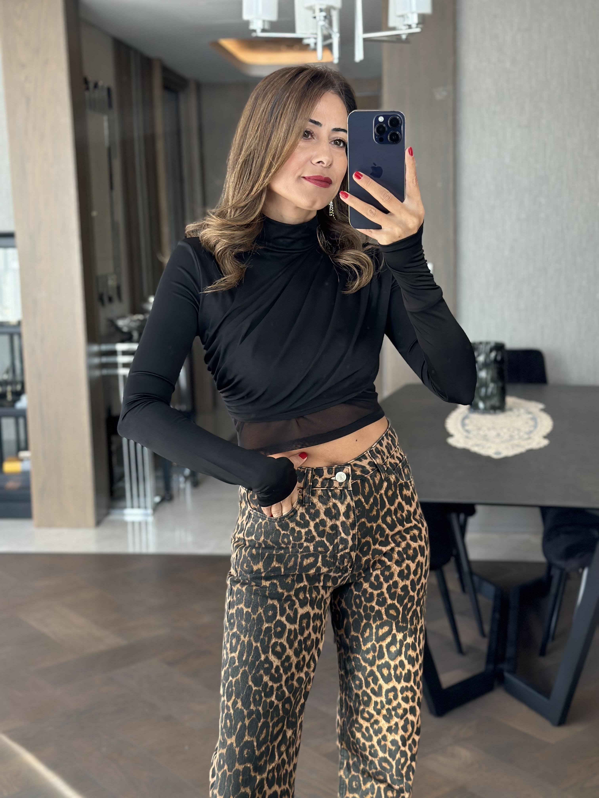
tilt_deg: -18.7
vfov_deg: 39.7
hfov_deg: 30.3
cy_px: 399
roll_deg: +1.3
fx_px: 1107
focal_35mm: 48
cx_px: 300
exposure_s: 1/121
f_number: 1.78
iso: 125
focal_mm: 6.86
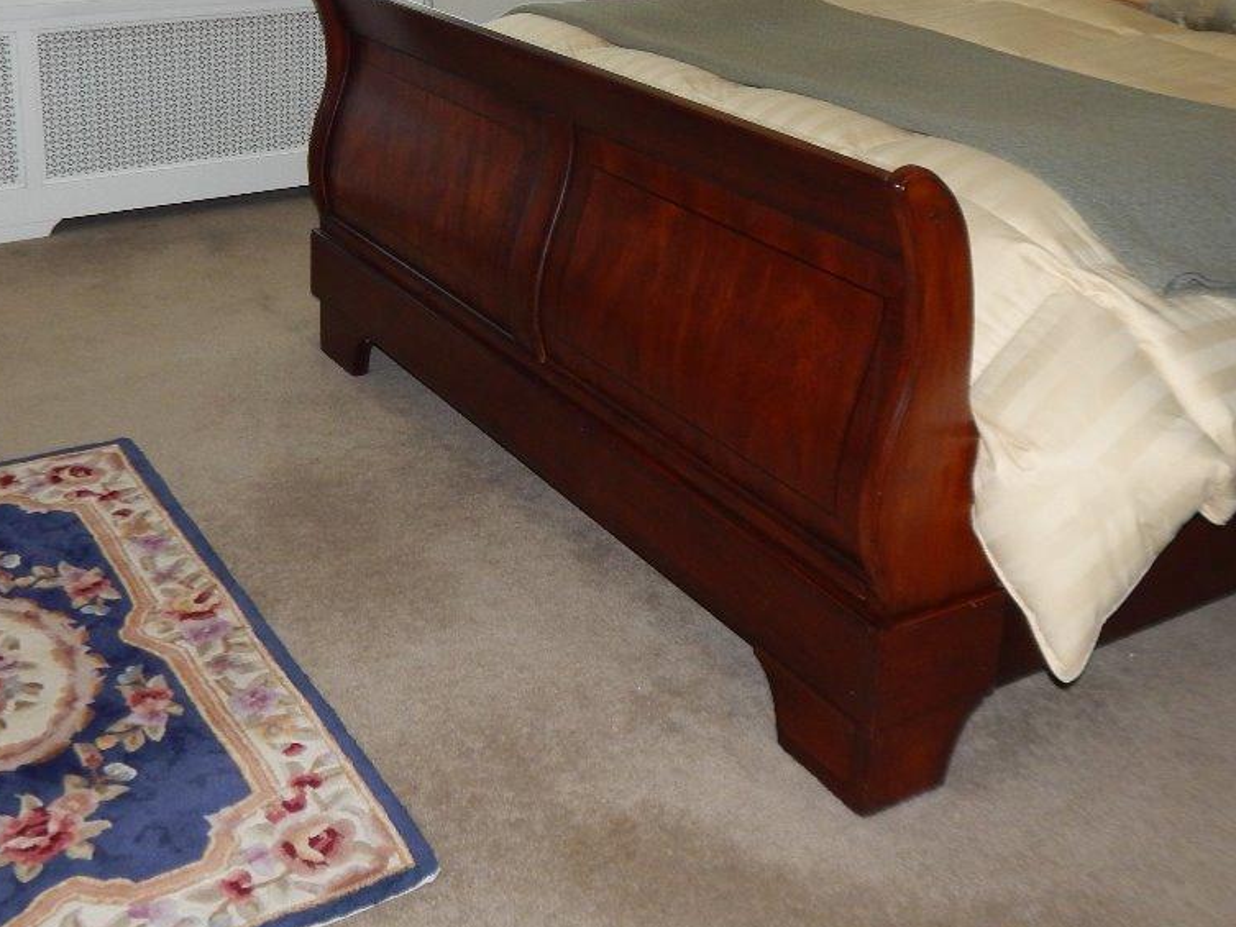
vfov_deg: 31.7
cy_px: 144
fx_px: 1571
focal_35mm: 44
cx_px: 529
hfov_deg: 42.8
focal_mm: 4
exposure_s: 1/30
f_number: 3
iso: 200
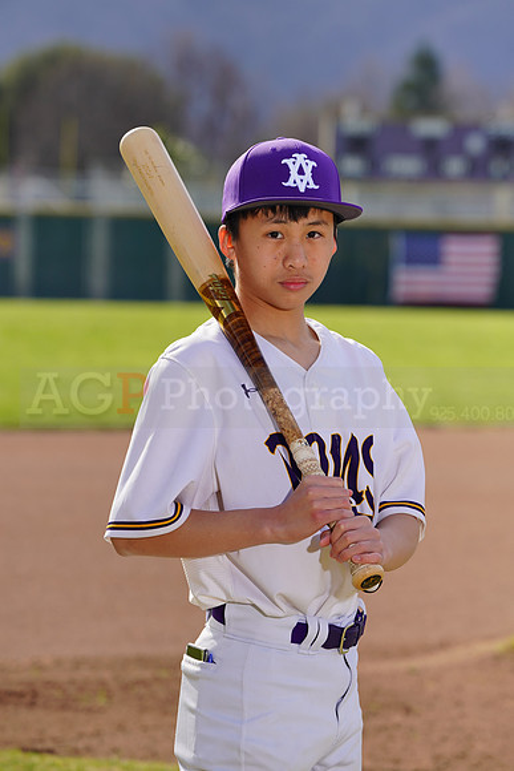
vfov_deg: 9.0
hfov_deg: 6.0
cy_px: 386
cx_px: 257
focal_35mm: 229
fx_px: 4901
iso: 100
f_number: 8
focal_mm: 229
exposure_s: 1/250
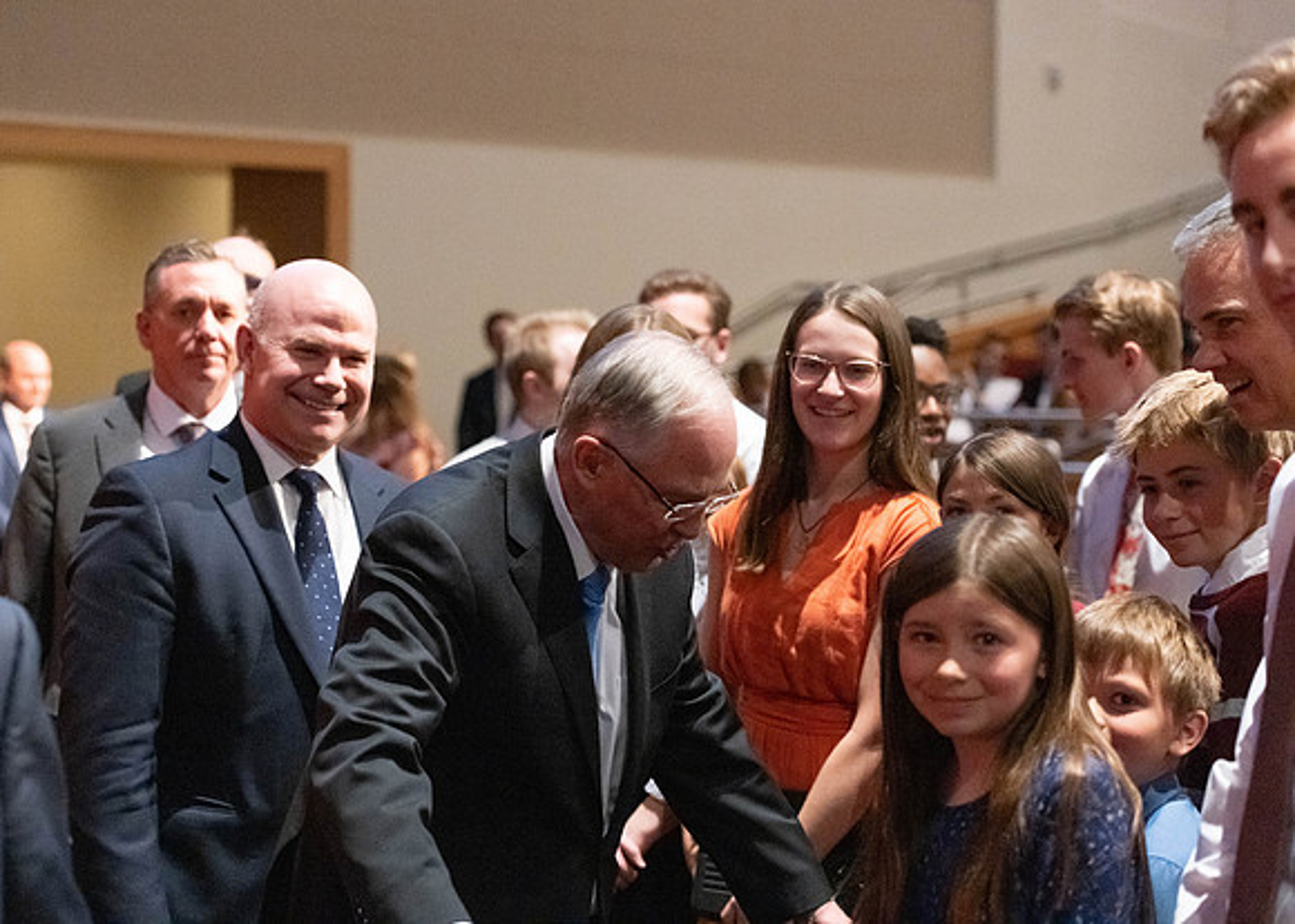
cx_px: 578
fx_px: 2787
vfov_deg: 18.8
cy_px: 447
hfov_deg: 26.1
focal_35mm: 76
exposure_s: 1/250
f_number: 3.5
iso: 16000
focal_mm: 70
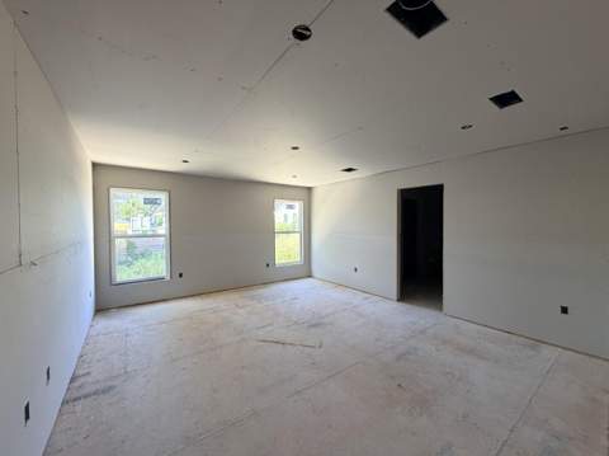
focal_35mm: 14
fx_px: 246
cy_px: 228
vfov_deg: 85.6
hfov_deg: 102.1
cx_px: 304
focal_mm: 2.22
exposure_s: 1/121
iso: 250
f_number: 2.2
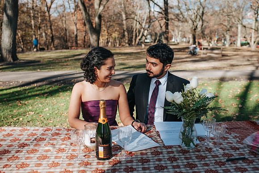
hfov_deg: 50.0
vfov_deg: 34.6
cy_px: 79
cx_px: 142
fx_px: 277
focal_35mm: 39
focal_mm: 35
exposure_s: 1/640
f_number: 3.2
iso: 100
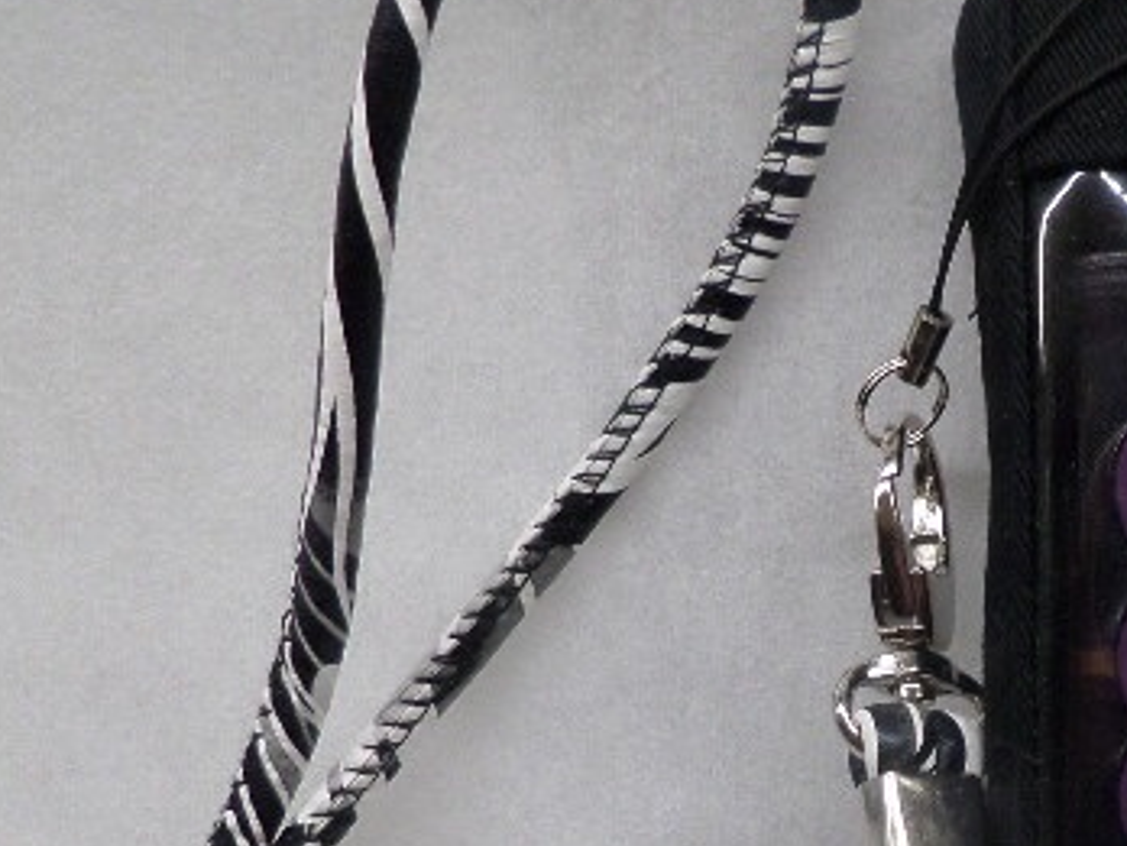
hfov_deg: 34.6
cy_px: 729
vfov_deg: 26.8
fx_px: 1726
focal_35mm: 53
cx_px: 965
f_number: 3.1
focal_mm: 4.3
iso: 100
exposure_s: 1/30
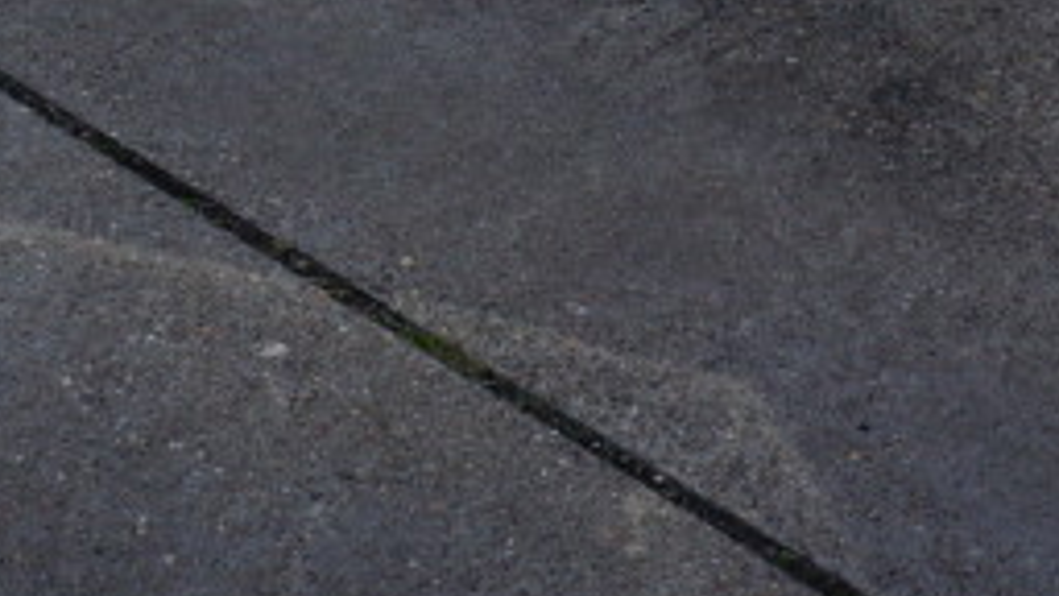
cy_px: -911
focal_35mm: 110
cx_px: 778
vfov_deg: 9.6
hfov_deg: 19.3
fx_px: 3089
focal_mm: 16
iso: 100
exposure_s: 1/125
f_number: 11
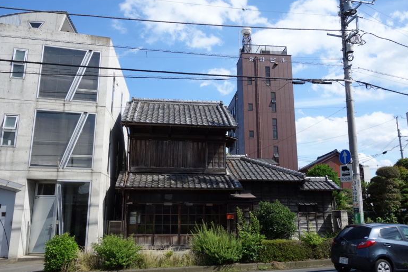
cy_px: 133
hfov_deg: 63.6
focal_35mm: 29
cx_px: 208
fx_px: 329
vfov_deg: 45.0
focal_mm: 10.4
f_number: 5.6
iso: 125
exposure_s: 1/400
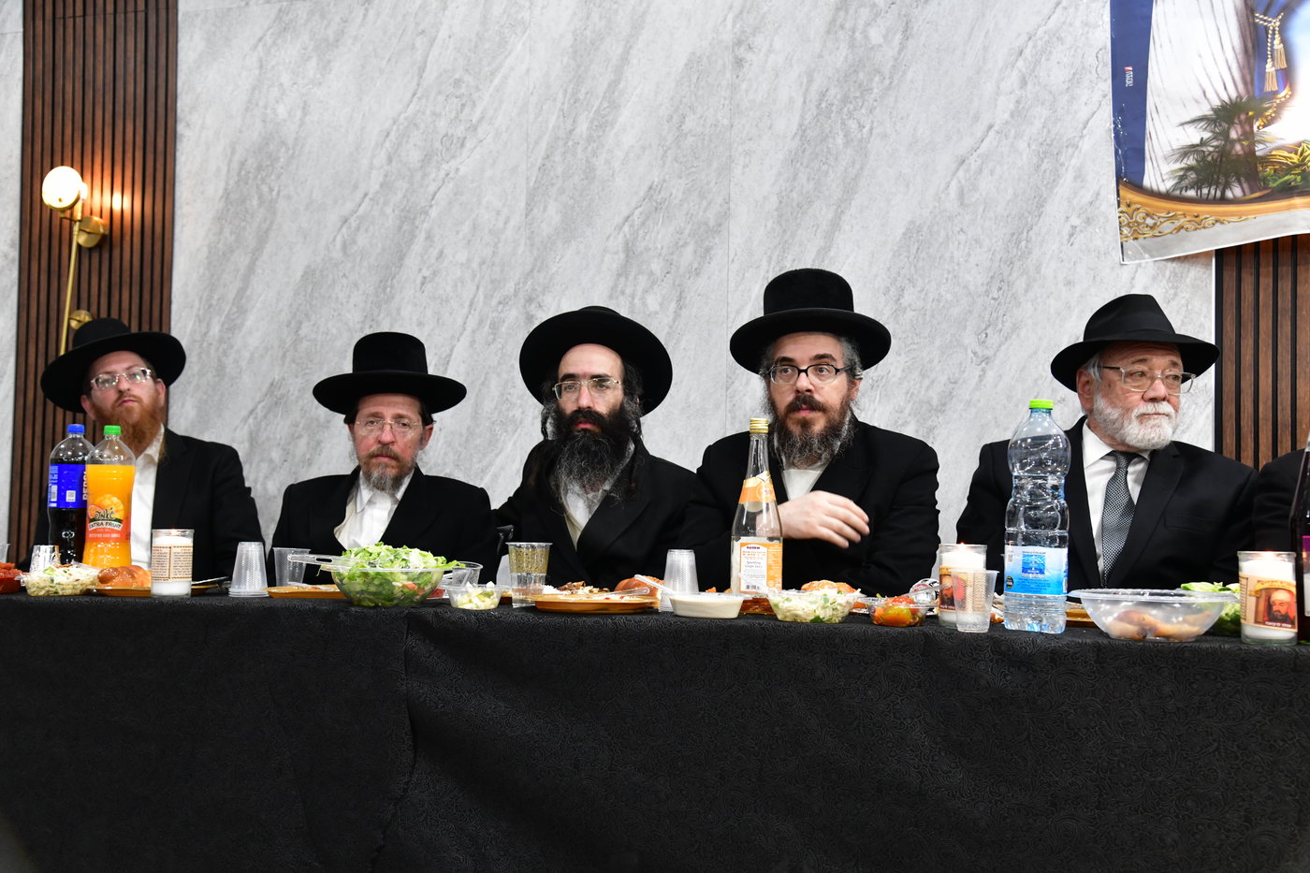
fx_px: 1455
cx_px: 655
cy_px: 436
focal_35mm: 40
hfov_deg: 48.5
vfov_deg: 33.4
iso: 2000
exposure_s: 1/100
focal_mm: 40
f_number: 5.6
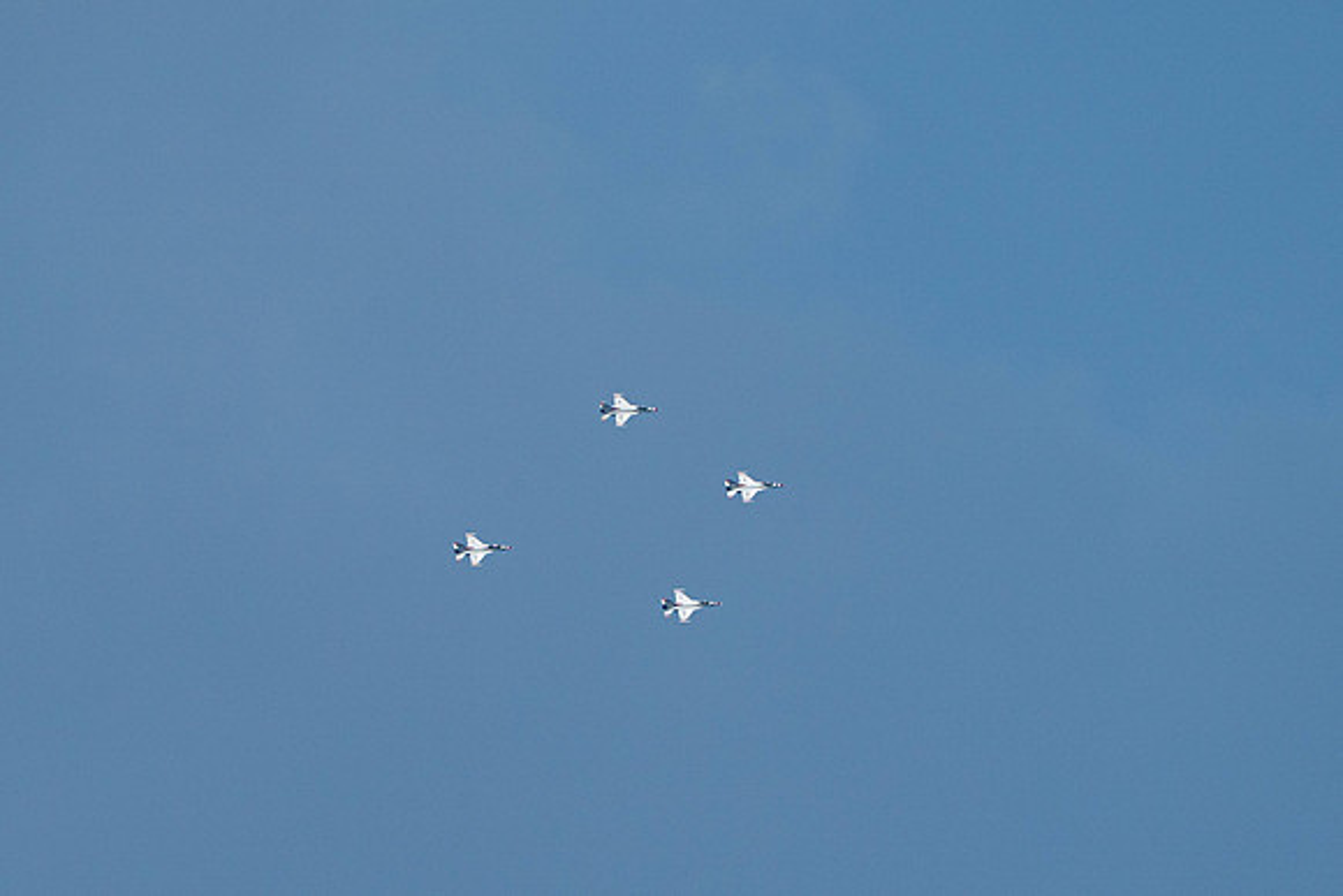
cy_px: 587
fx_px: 26408
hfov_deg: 2.9
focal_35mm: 708
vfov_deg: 1.9
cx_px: 476
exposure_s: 1/1600
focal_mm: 400
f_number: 10
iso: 800
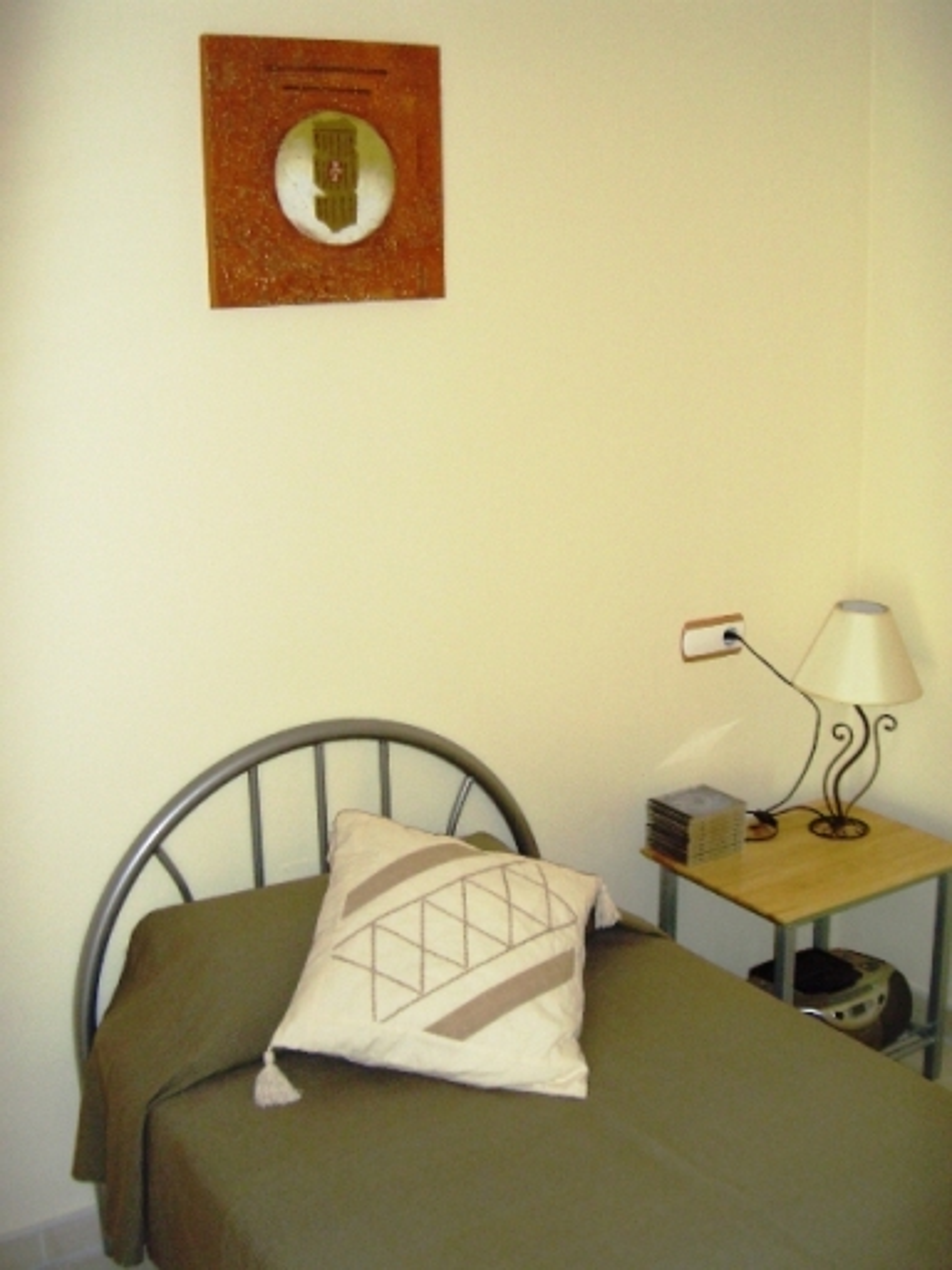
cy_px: 635
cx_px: 476
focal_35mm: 39
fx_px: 1430
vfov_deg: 47.9
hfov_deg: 36.8
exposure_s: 1/125
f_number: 2.8
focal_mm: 8
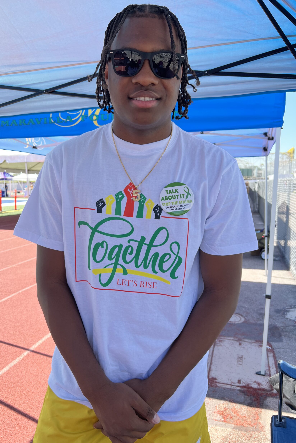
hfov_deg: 46.3
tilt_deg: -6.7
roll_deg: +0.9
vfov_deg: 65.5
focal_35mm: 28
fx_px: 345
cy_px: 223
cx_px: 126
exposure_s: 1/658
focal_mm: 5.7
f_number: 1.5
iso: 50
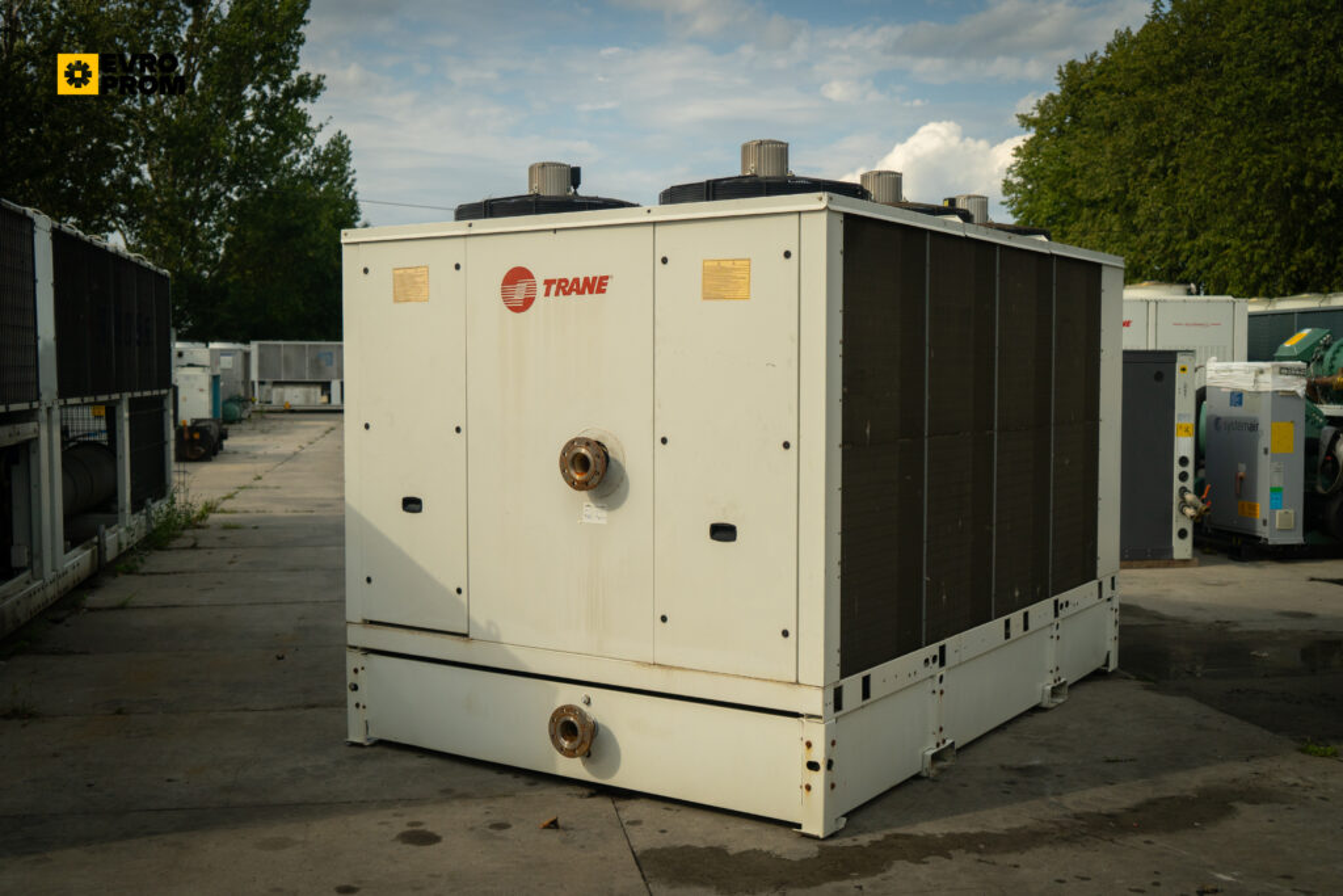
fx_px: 1380
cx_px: 672
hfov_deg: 51.9
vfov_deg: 36.0
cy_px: 448
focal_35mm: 37
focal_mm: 37
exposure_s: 1/2500
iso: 500
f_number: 4
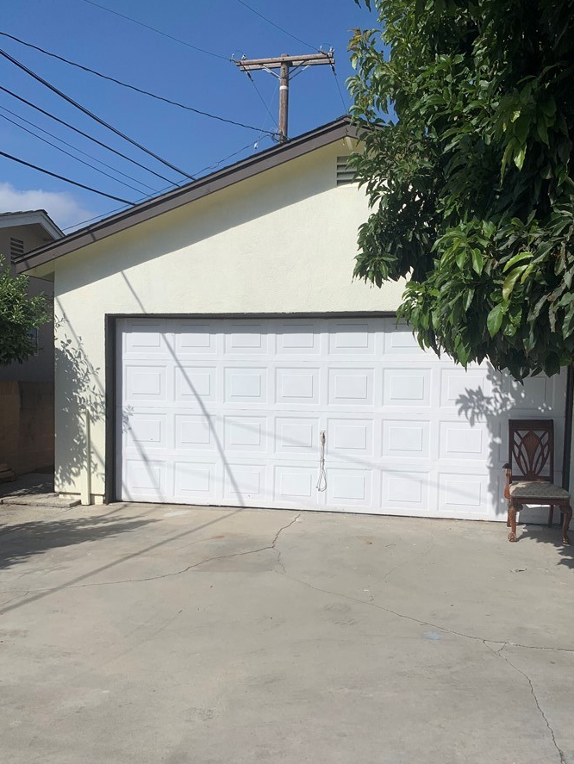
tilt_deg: -2.6
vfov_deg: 59.8
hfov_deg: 46.8
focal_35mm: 30
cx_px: 313
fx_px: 663
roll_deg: -1.2
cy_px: 425
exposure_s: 1/6061
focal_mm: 4.25
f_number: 1.8
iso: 25
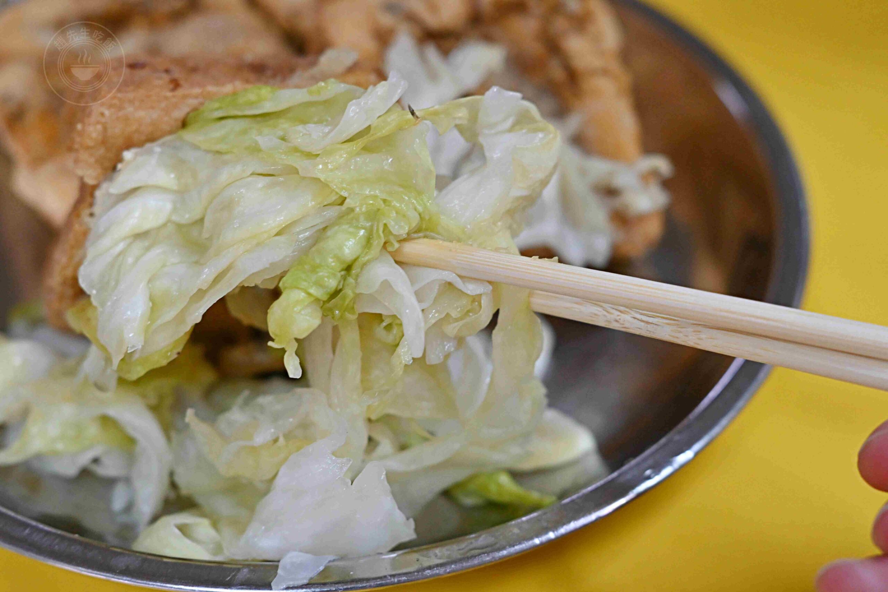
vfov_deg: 18.2
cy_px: 296
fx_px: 1850
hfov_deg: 27.0
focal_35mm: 75
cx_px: 444
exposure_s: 1/200
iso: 1250
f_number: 3.2
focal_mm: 50
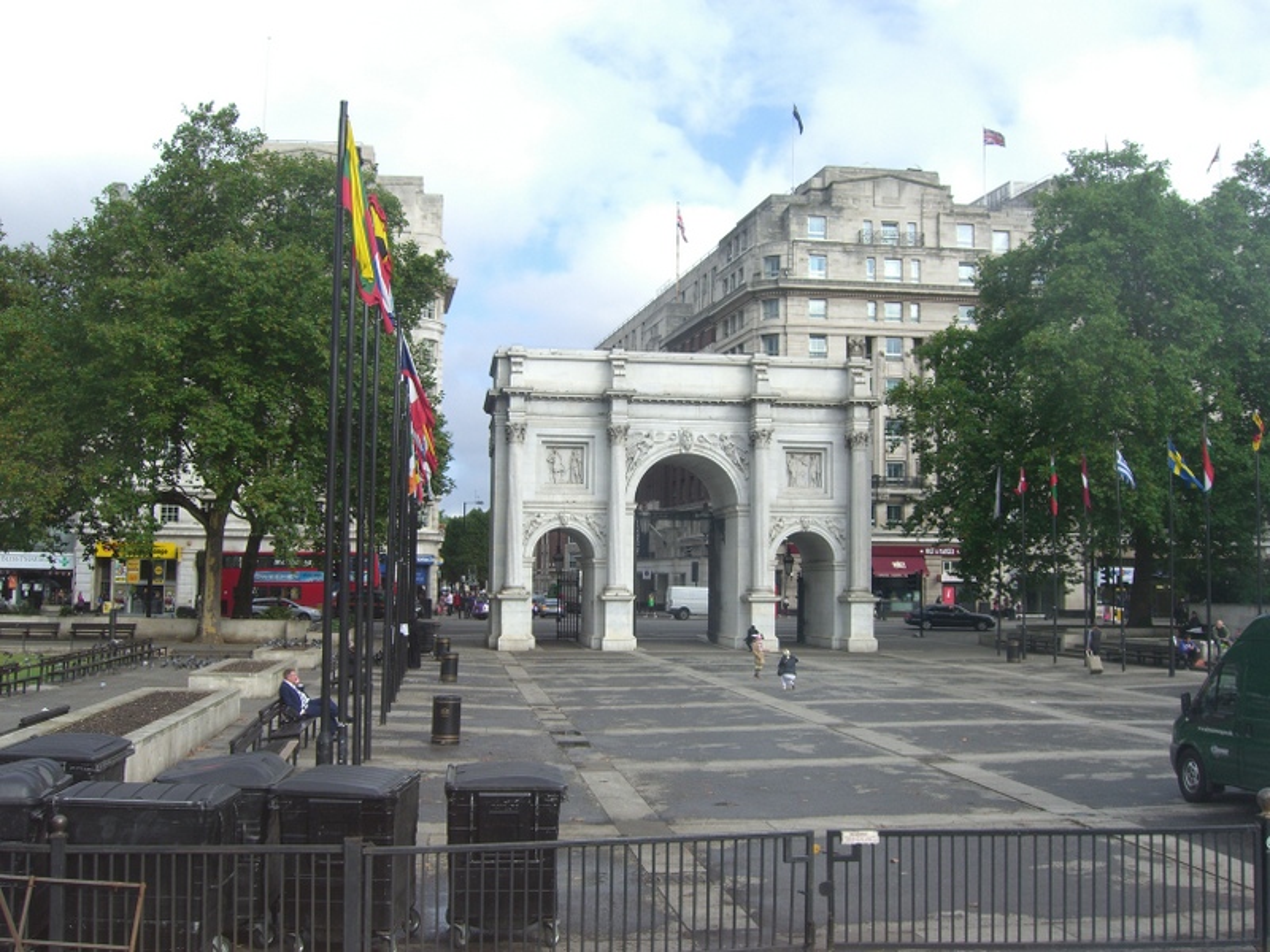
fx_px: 1394
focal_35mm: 38
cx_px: 635
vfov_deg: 37.7
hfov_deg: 49.0
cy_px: 476
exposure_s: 1/200
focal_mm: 7.9
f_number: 4
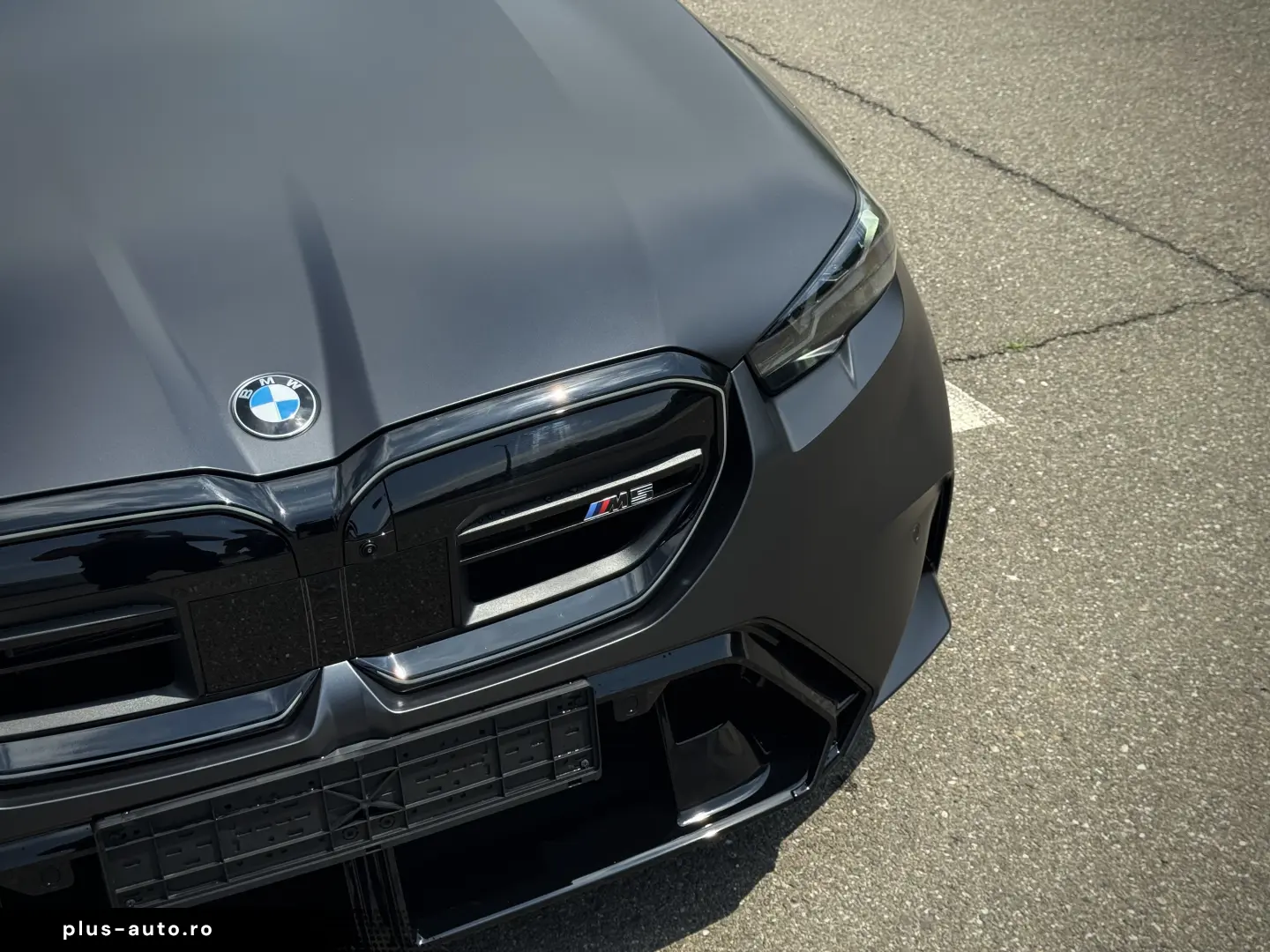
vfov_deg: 30.3
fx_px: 1761
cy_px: 476
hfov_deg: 39.7
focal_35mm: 48
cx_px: 635
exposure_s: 1/3096
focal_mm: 6.76
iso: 64
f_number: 1.78
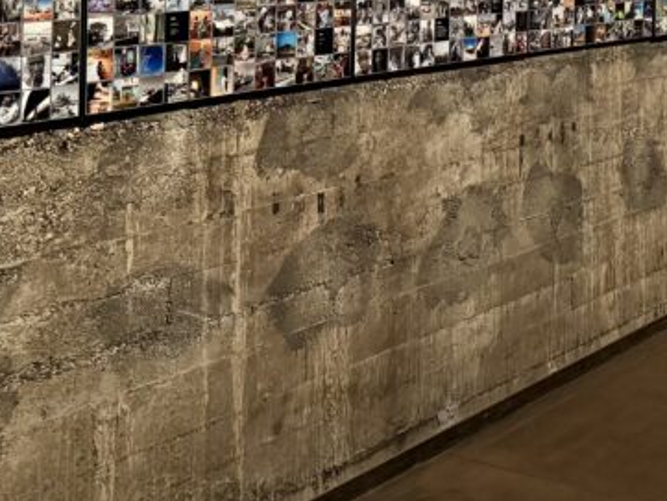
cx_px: 578
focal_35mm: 68
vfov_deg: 20.3
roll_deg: -0.2
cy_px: -100
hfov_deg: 27.7
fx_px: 1311
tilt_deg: +0.7
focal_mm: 6.76
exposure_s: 1/49
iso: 640
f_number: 1.78
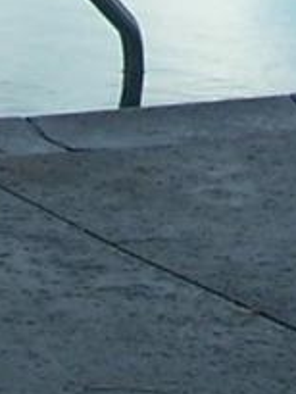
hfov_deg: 5.3
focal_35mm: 278
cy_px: -325
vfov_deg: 6.9
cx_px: 379
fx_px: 3166
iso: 80
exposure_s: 1/500
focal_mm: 6.3
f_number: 2.8
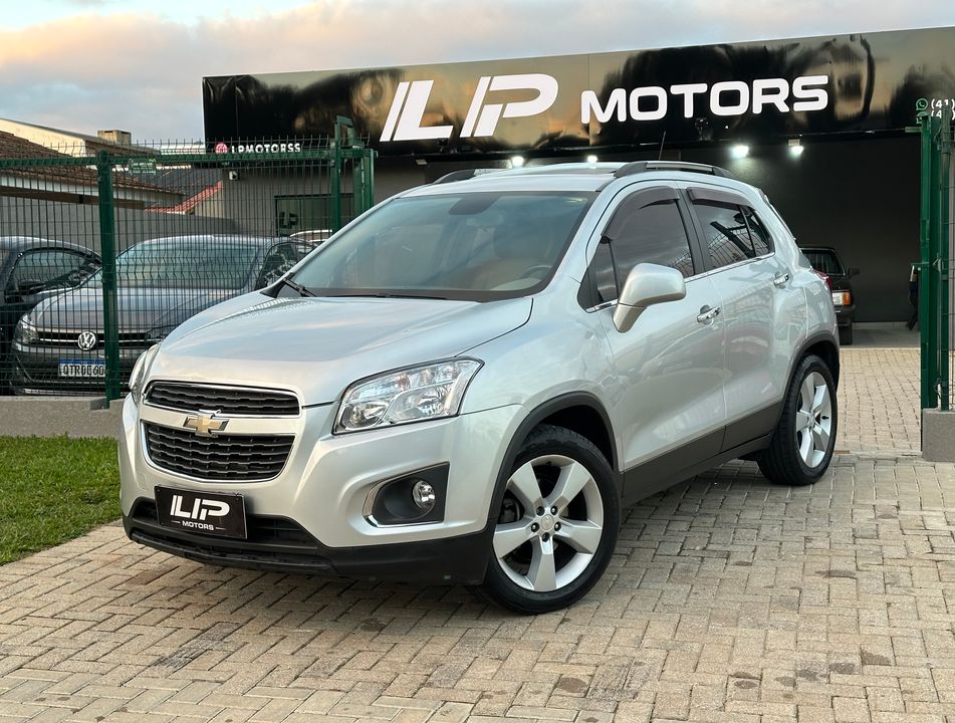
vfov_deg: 30.4
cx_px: 478
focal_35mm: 48
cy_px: 362
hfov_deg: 39.5
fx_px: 1329
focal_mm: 6.86
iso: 50
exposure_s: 1/121
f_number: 1.78
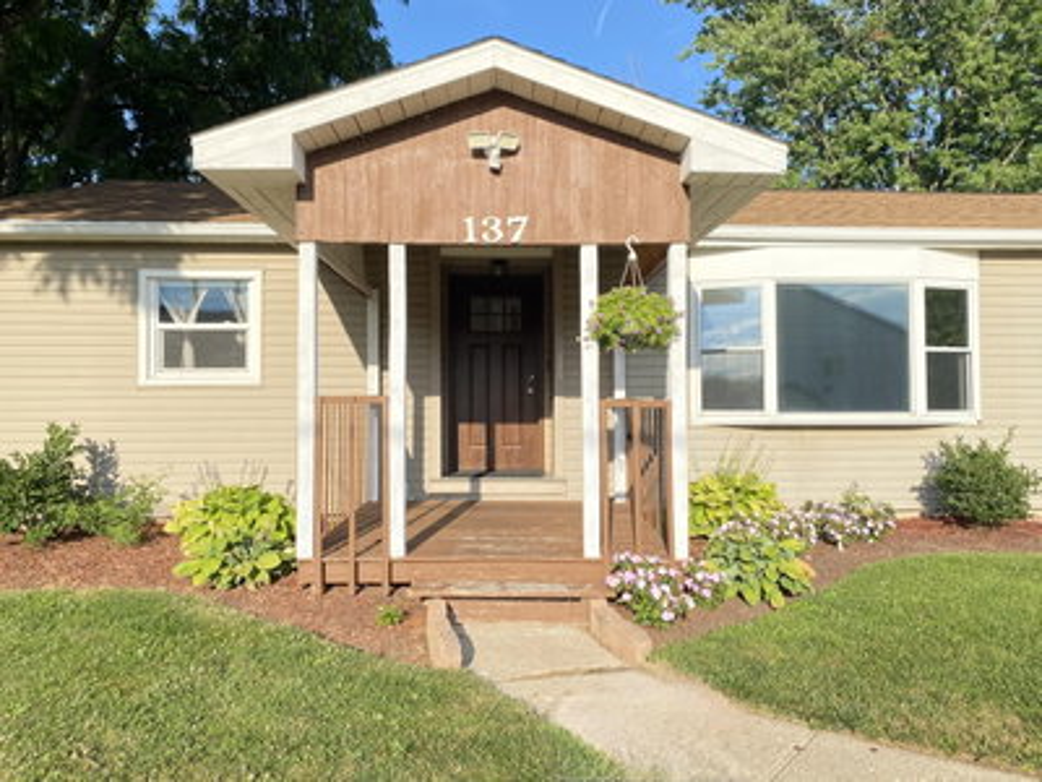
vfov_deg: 53.1
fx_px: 783
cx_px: 521
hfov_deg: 67.3
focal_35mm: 26
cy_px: 391
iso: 32
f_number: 1.8
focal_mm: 4.25
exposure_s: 1/1395
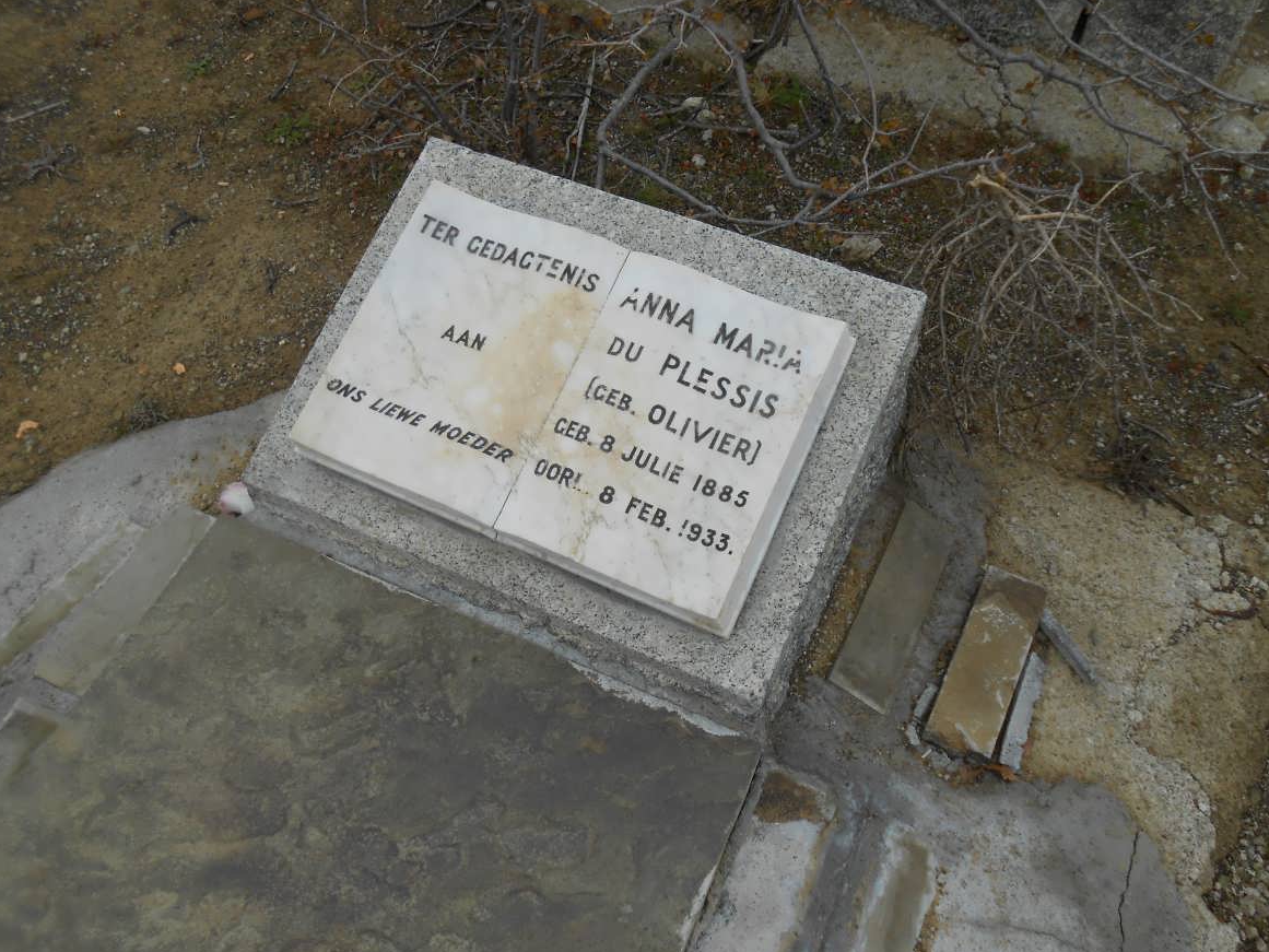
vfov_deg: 45.4
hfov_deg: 58.3
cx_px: 650
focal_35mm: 31
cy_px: 470
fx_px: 1137
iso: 80
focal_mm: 5.3
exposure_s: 1/400
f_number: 3.8
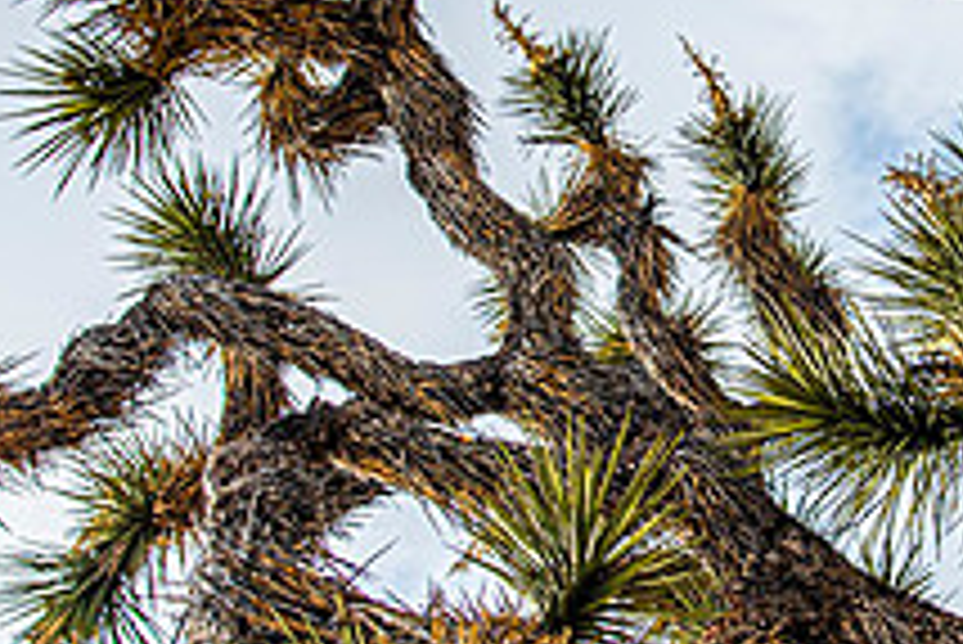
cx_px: 738
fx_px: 1740
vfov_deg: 21.0
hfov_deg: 30.4
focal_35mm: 65
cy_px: 299
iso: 100
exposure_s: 1/1000
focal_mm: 24
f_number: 4
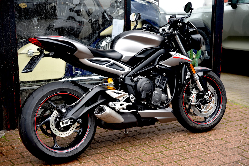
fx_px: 484
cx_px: 124
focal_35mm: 70
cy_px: 83
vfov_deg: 19.5
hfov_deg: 28.8
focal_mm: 70
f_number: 3.2
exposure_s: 1/60
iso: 100
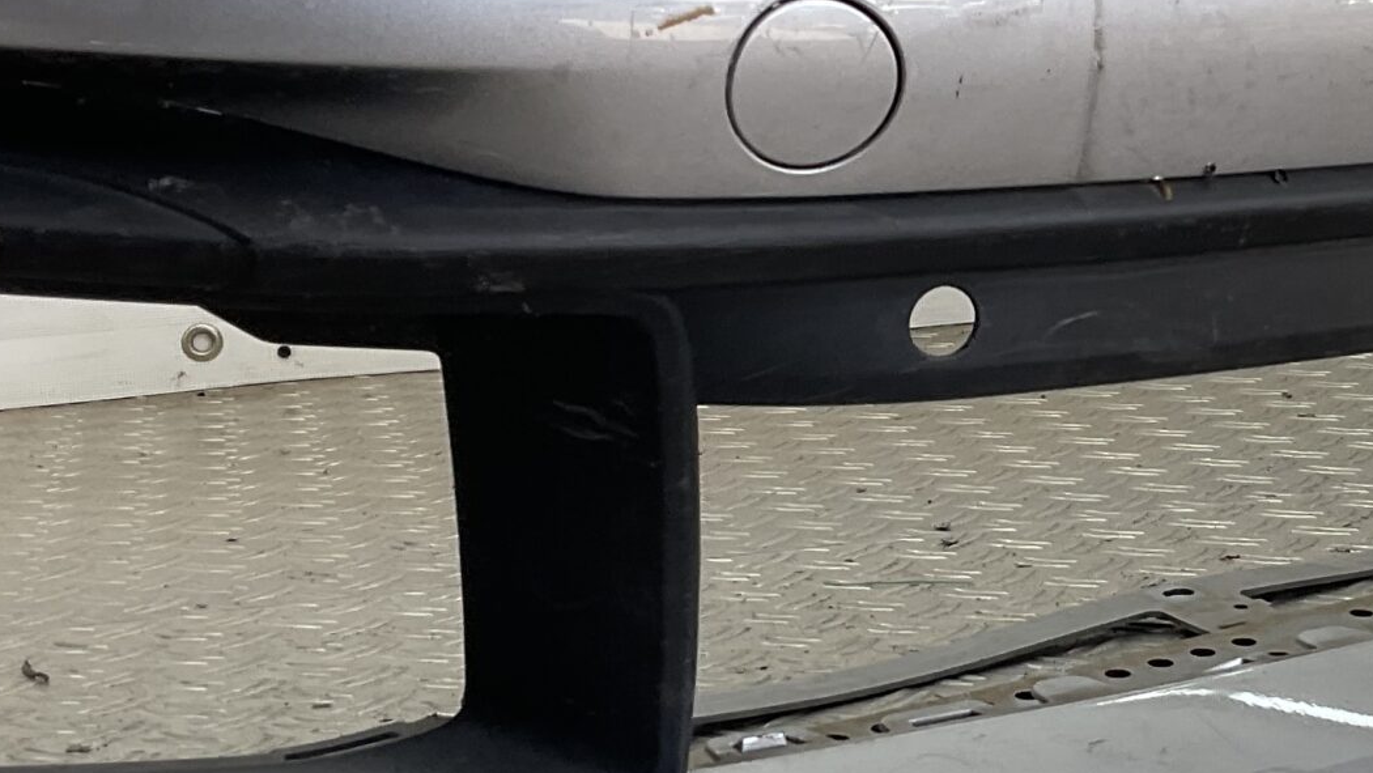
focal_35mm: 77
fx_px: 2804
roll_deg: +3.5
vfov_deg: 15.7
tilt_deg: -11.2
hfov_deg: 26.9
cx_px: 1139
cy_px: 382
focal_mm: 3
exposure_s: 1/122
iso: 16
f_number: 1.8
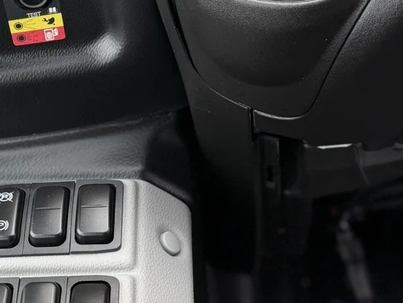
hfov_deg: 23.6
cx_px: 52
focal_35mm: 81
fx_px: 943
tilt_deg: -43.5
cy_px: 207
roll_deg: +15.3
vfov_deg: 18.2
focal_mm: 6.76
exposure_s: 1/121
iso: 125
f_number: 1.78
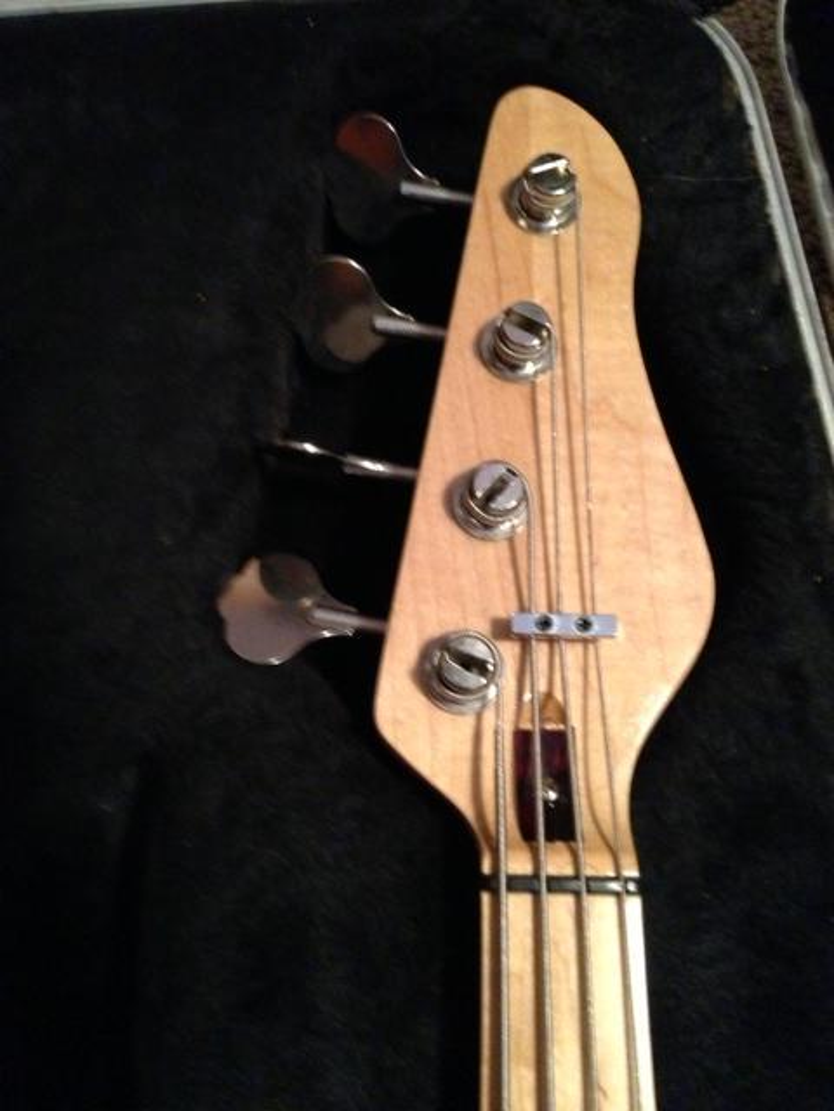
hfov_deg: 42.9
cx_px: 417
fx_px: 1060
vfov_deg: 55.4
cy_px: 556
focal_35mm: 33
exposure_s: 1/15
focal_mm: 4.1
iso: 800
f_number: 2.4
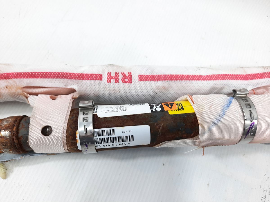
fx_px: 195
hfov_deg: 69.4
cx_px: 135
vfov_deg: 54.9
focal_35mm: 25
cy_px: 101
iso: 50
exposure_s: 1/50
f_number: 2
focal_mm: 4.6
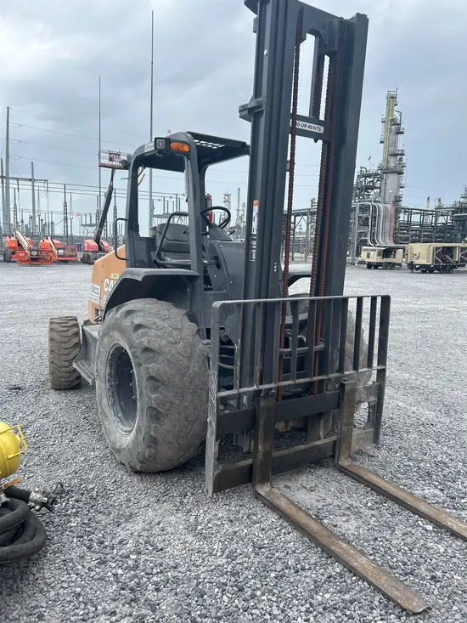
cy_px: 312
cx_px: 234
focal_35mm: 26
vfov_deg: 67.3
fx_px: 468
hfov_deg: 53.1
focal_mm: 5.7
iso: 50
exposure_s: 1/1431
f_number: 1.5
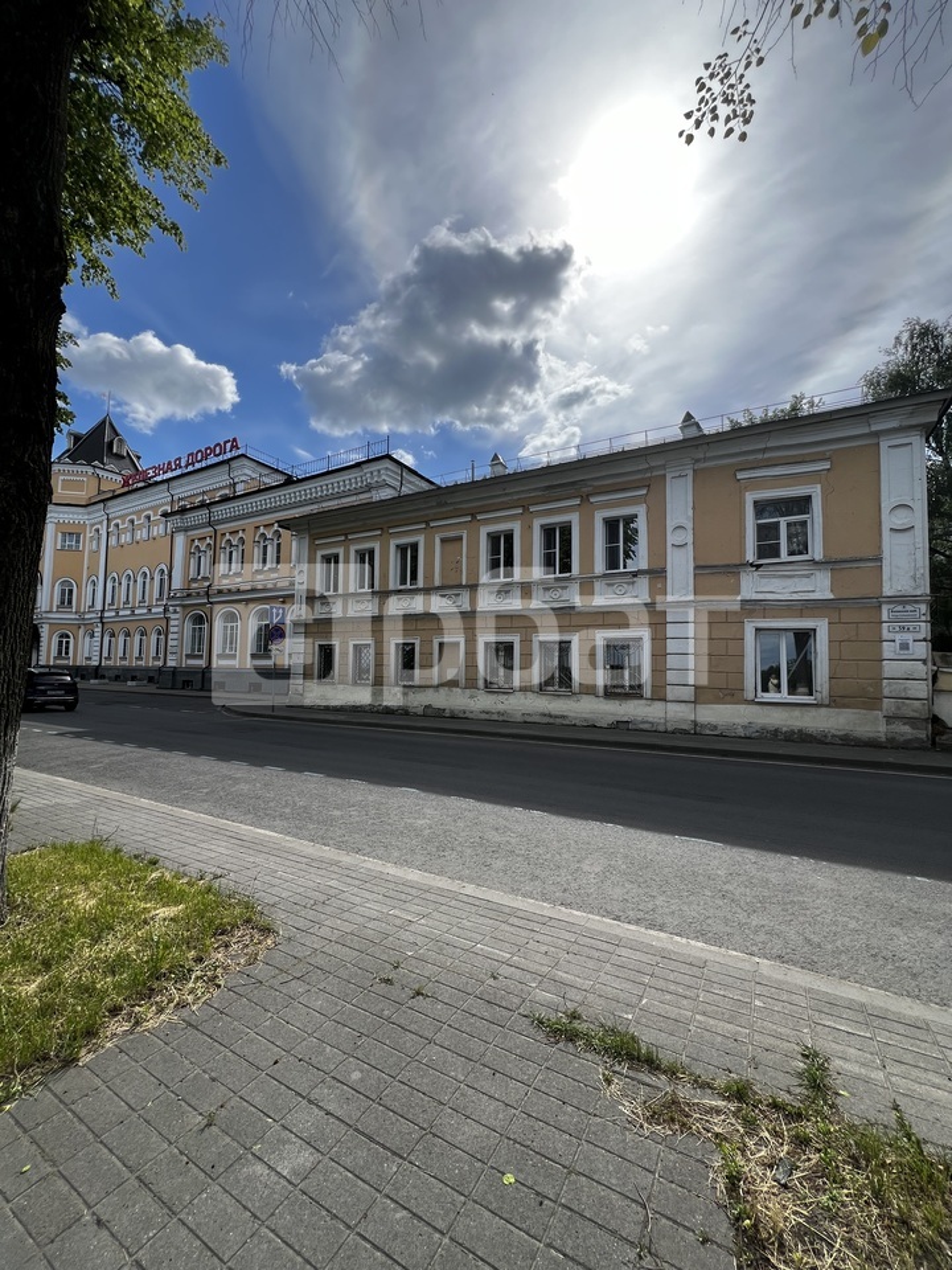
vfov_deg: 106.2
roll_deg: -1.2
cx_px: 476
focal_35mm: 13
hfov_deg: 89.9
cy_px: 635
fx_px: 477
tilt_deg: +5.2
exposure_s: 1/1410
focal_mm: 1.57
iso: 32
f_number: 1.8
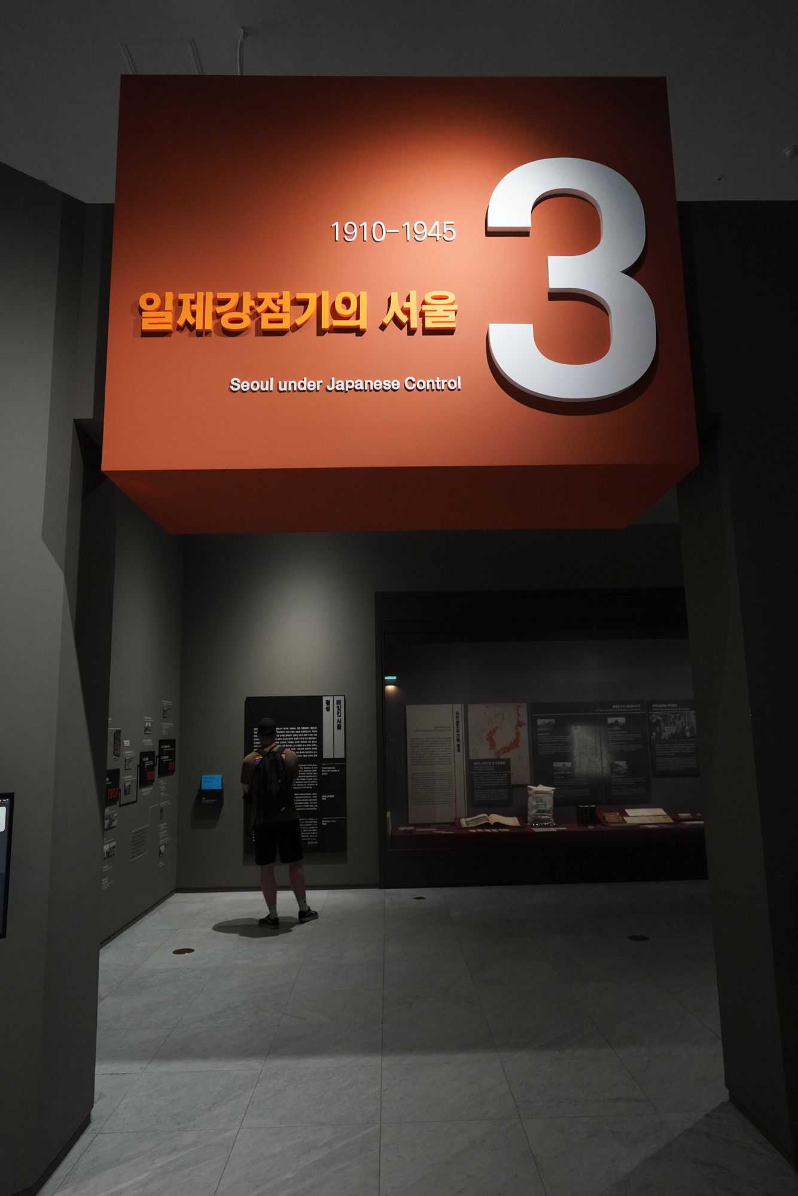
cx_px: 399
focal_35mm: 24
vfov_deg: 73.7
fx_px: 798
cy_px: 598
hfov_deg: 53.1
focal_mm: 24
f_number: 5.6
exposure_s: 1/80
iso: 3200
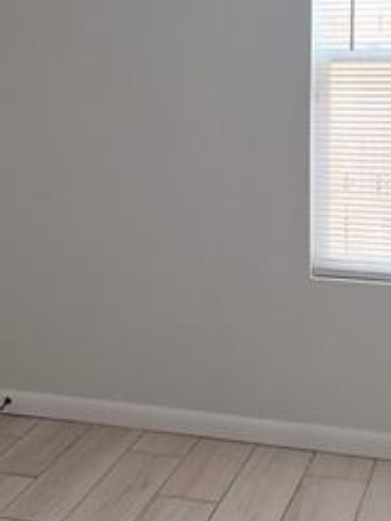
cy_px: 187
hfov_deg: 20.3
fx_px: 1083
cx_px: 102
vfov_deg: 26.9
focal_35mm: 72
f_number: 1.8
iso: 50
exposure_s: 1/60
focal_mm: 5.54
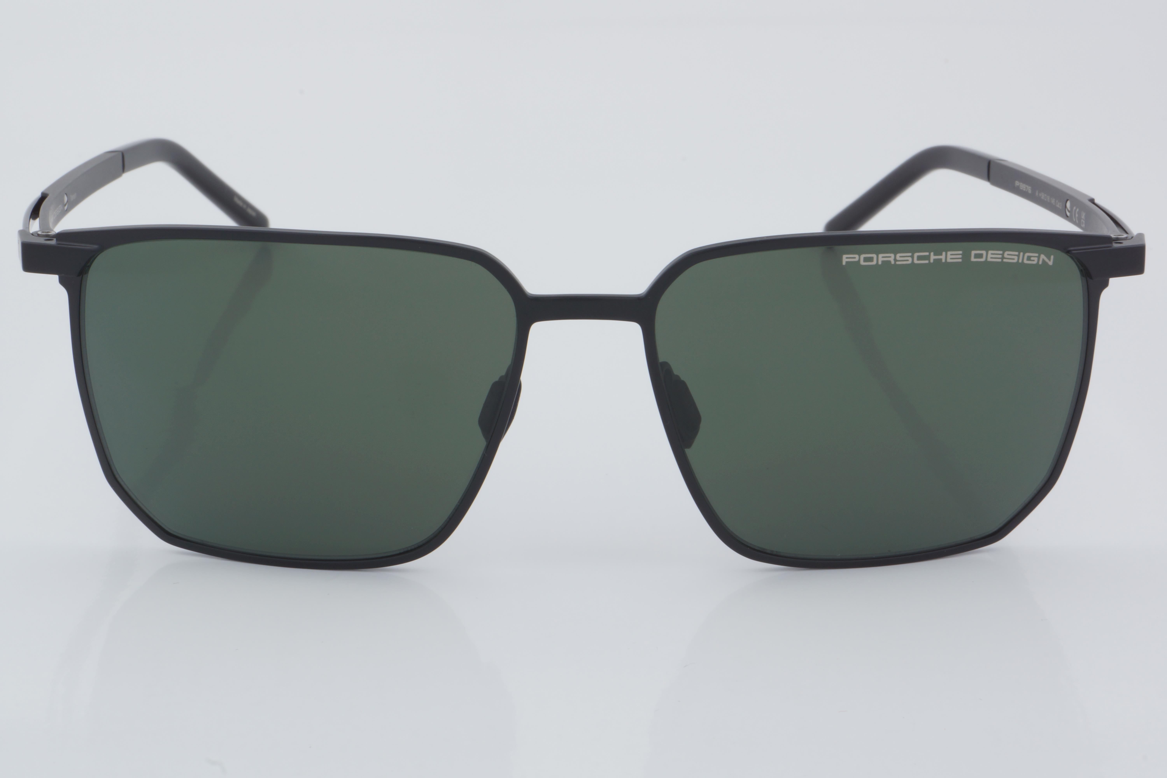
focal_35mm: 82
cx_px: 584
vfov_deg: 16.6
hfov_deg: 24.6
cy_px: 389
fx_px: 2674
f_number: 32
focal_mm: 55
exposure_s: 1/4
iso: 100
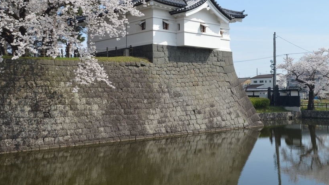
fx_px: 358
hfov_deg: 49.4
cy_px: 45
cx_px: 158
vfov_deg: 28.5
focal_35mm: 41
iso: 400
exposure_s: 1/400
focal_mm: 18
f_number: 10
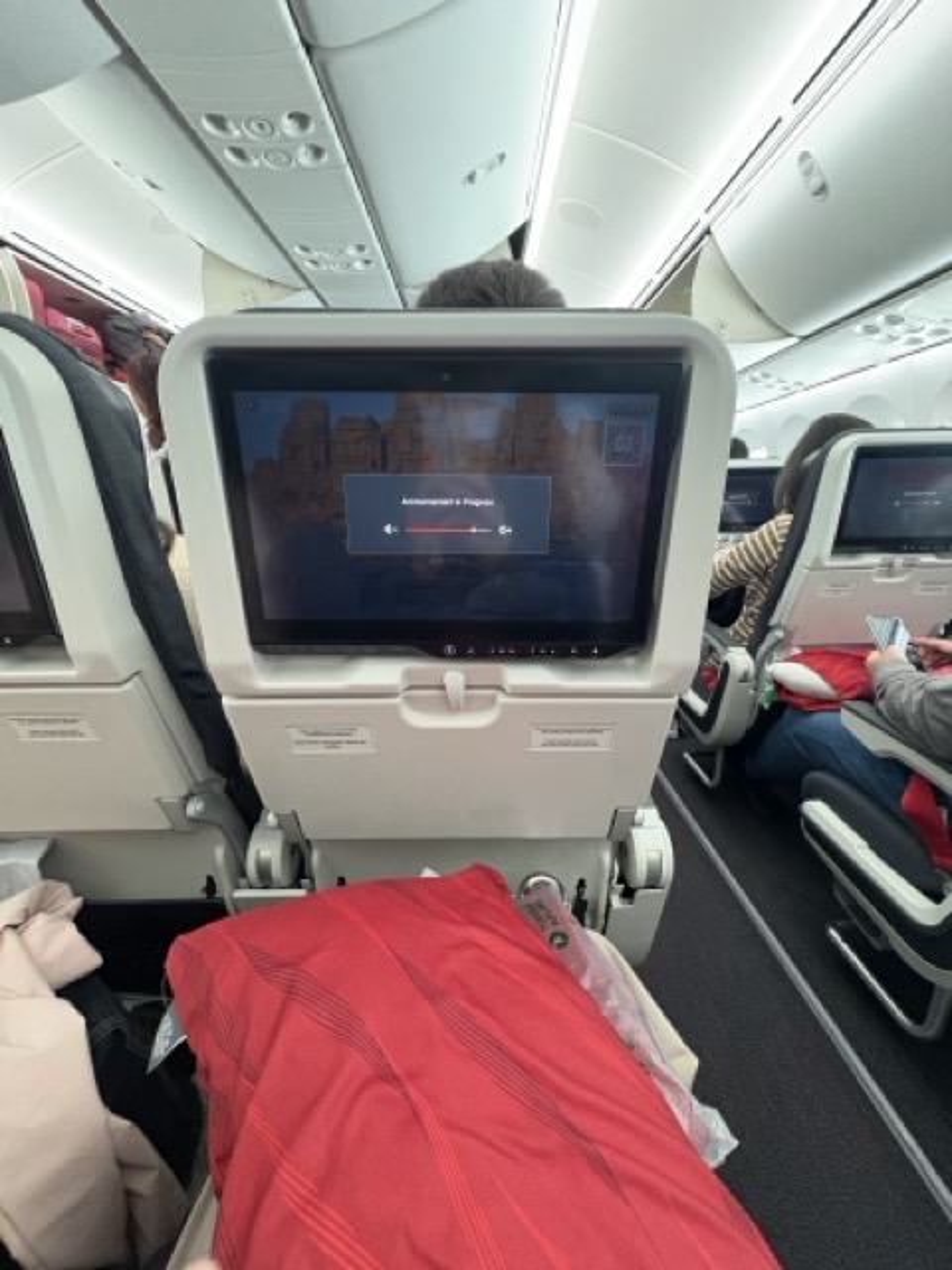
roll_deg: +0.5
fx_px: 513
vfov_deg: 102.1
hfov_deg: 85.7
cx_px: 476
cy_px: 635
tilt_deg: -14.5
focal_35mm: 14
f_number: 2.2
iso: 800
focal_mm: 2.22
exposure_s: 1/37
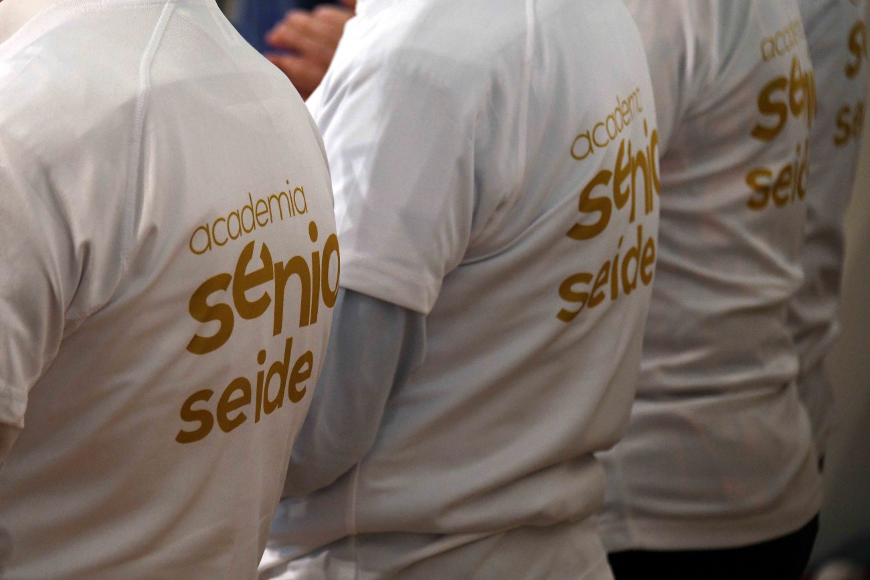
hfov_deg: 12.8
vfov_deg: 8.6
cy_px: 290
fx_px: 3867
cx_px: 435
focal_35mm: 160
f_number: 5.6
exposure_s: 1/60
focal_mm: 160
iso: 4000
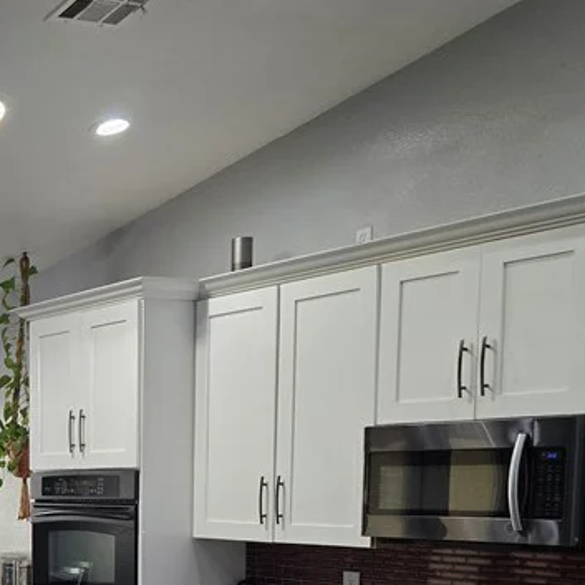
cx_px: -252
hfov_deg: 24.0
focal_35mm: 59
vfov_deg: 27.2
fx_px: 1128
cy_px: 603
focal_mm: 6.3
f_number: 1.7
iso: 125
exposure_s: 1/120
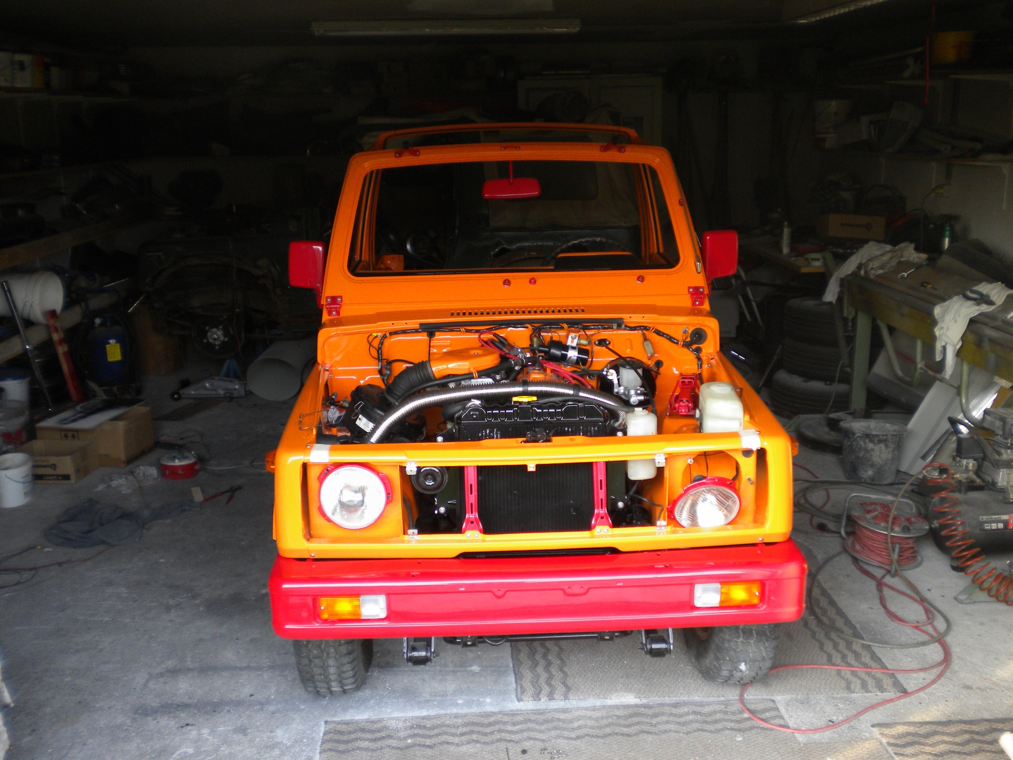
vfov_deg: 40.7
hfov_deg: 52.6
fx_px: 1024
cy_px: 380
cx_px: 506
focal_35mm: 35
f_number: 3.1
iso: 131
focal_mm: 6.3
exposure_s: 1/57.7
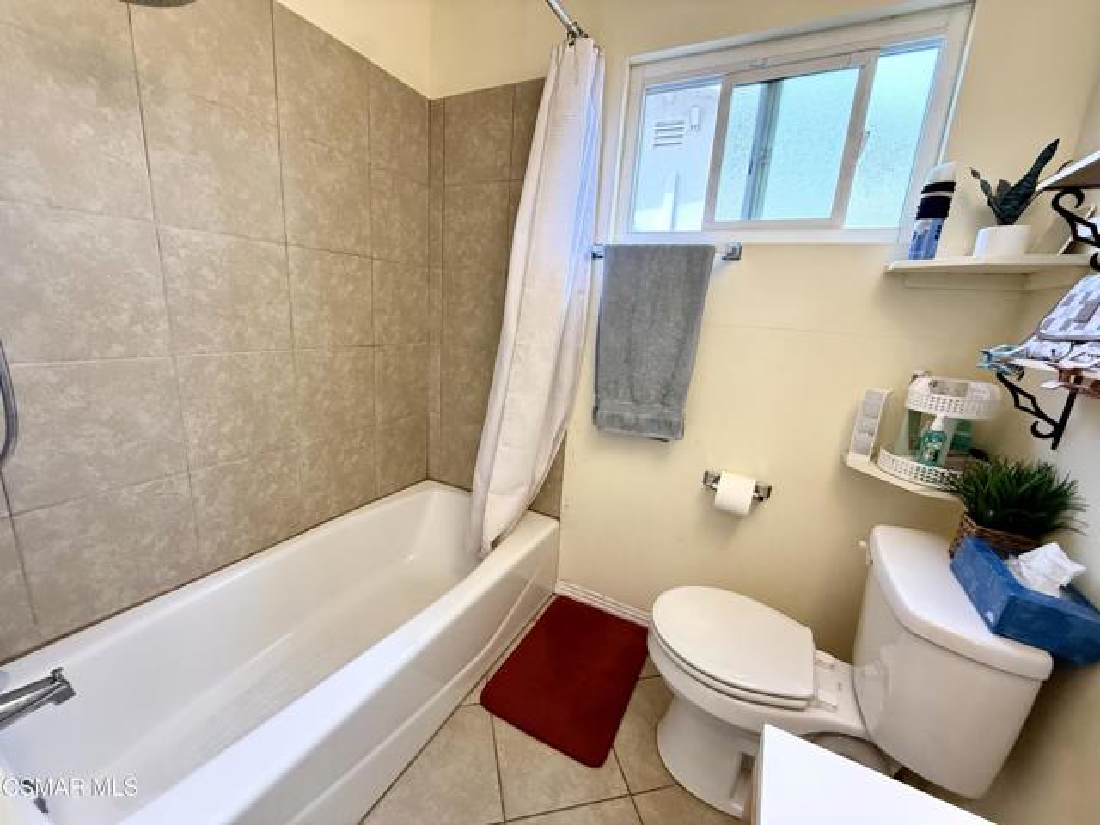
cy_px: 412
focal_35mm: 14
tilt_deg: -14.4
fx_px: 445
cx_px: 550
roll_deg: -3.7
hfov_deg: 102.1
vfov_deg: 85.7
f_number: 2.2
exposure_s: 1/120
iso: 320
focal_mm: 2.22
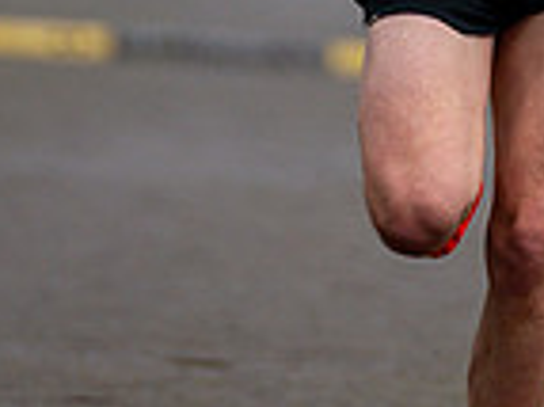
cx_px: 689
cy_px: -316
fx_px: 27573
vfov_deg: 0.8
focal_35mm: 1756
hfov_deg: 1.1
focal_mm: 300
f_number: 2.8
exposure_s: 1/1600
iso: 320
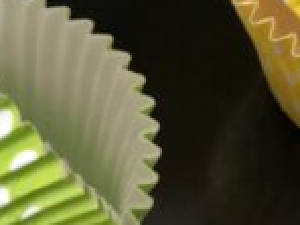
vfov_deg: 7.2
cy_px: 57
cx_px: 124
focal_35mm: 205
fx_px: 1777
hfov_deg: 9.7
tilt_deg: -46.3
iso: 160
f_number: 2.4
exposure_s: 1/13
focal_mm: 6
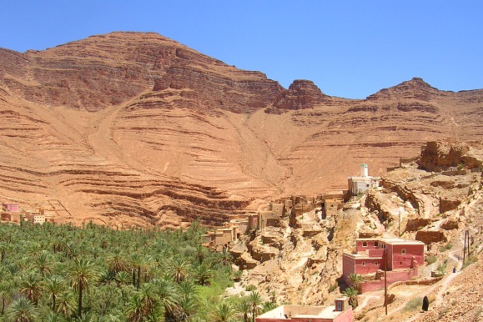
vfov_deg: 31.8
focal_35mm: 42
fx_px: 563
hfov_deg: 46.4
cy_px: 188
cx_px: 233
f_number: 5.6
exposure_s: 1/231
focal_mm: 5.8
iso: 50
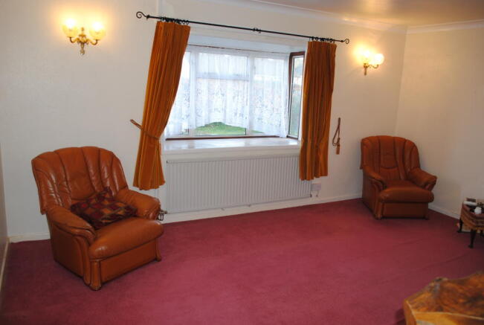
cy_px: 162
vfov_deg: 48.1
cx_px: 242
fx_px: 364
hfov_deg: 67.3
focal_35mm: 27
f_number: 3.5
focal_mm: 18
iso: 200
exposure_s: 1/60
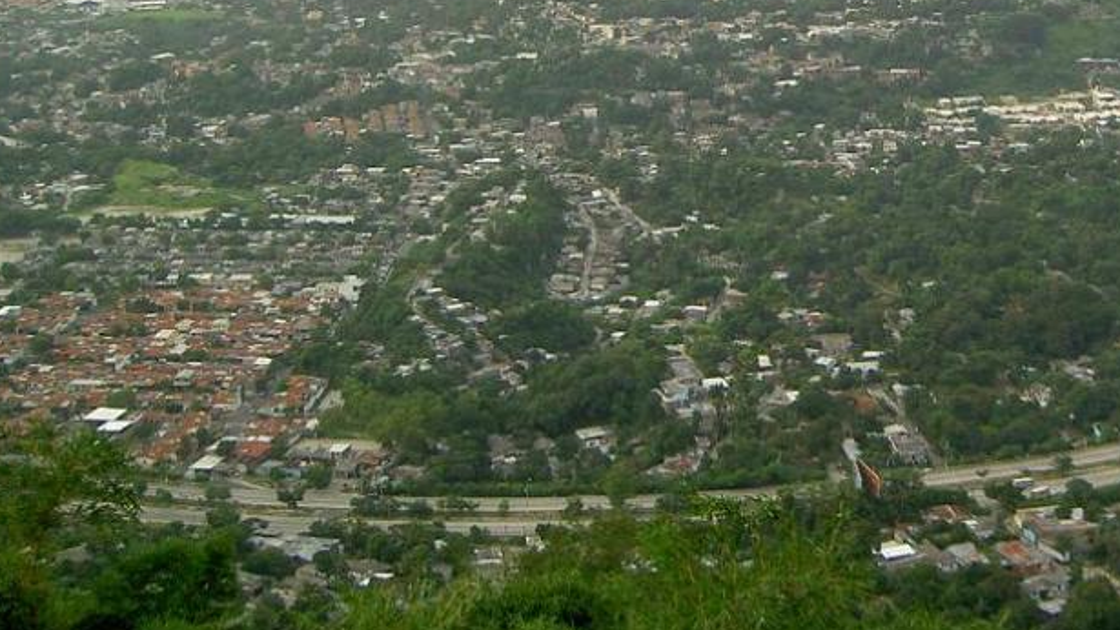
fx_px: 1812
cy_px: -8
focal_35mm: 61
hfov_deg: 33.3
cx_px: 902
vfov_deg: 19.1
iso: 50
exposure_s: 1/100
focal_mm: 5.6
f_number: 2.8
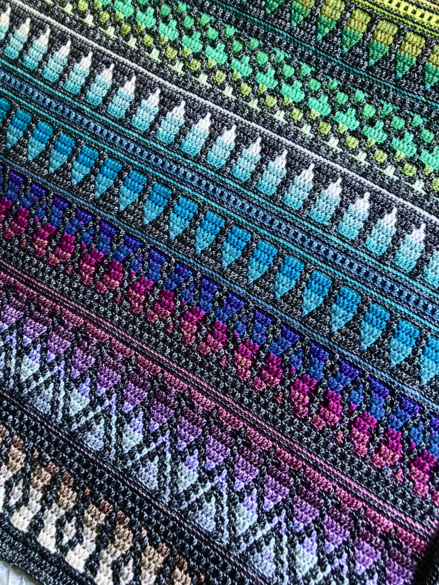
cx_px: 220
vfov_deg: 63.4
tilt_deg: -79.9
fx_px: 473
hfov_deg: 49.7
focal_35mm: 28
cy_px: 292
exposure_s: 1/35
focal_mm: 3.99
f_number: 1.8
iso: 400
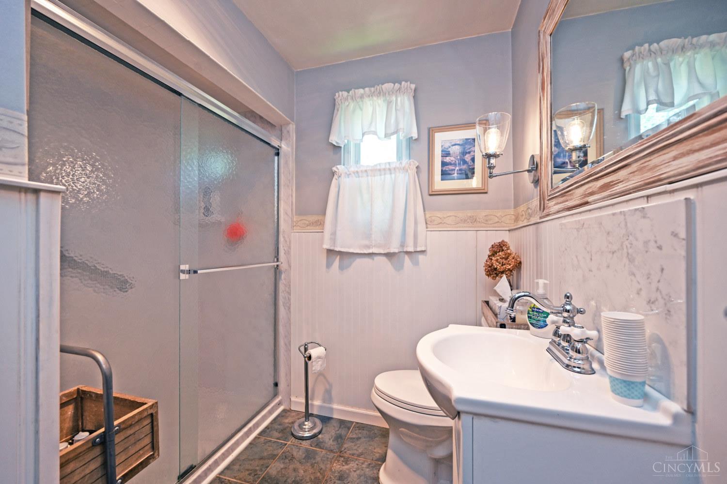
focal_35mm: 14
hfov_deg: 104.3
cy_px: 242
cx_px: 364
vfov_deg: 81.2
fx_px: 283
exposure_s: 1/60
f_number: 4
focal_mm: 14
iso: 200
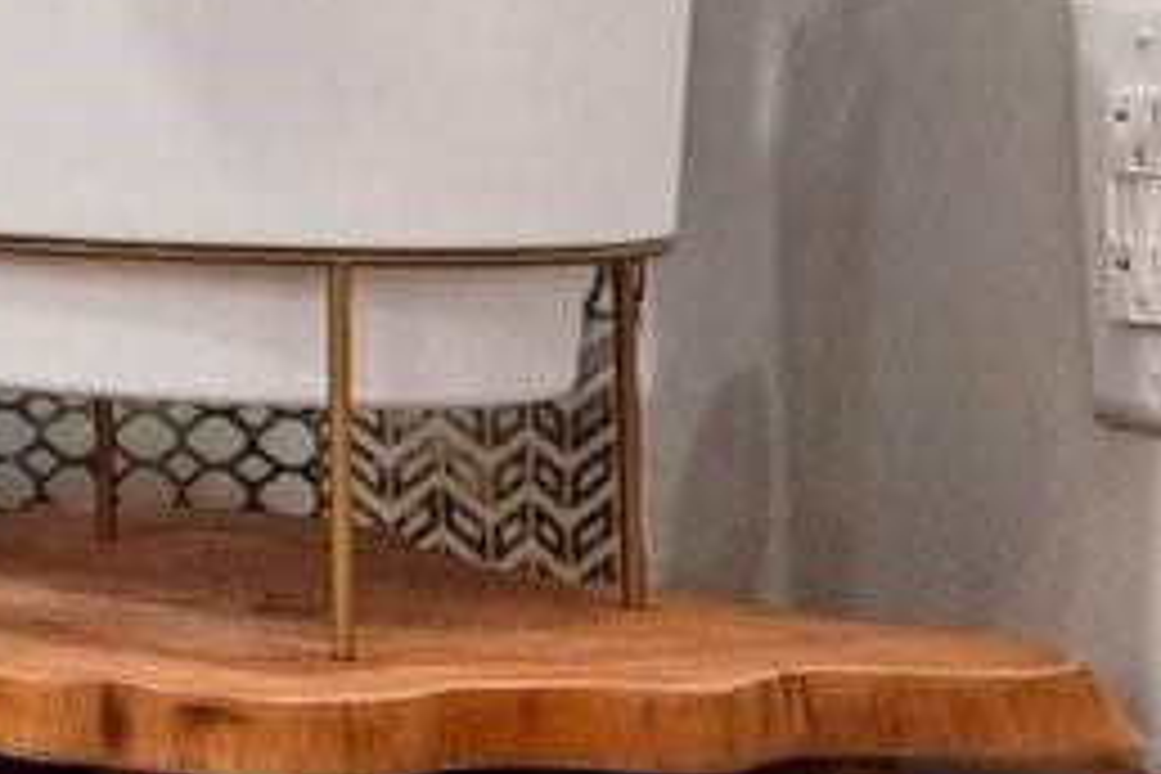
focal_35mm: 119
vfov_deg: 11.3
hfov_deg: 10.0
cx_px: -2722
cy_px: -119
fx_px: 3837
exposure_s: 1/6
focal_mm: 10
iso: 400
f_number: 8
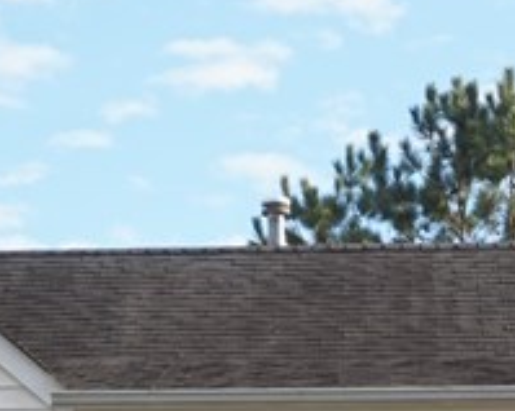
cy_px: 607
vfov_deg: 6.0
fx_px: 3863
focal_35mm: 254
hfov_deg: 7.6
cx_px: 388
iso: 100
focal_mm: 33
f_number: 8
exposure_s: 1/80
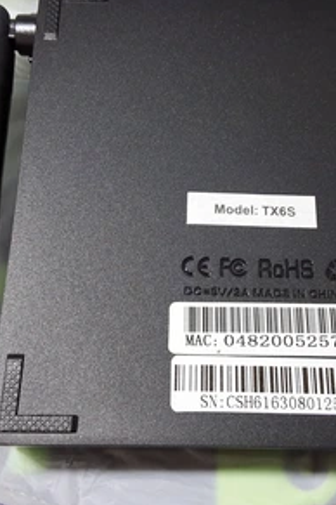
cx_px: 197
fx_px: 560
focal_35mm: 40
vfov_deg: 48.5
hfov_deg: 33.3
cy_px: 257
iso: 80
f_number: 1.9
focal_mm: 2.91
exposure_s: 1/40
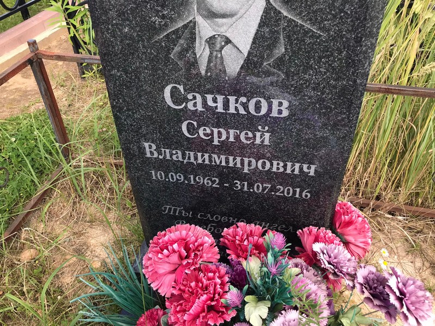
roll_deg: +2.1
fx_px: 352
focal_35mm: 28
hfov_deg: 63.4
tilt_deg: -40.0
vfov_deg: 49.7
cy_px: 163
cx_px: 218
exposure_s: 1/311
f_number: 1.8
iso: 20
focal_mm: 3.99
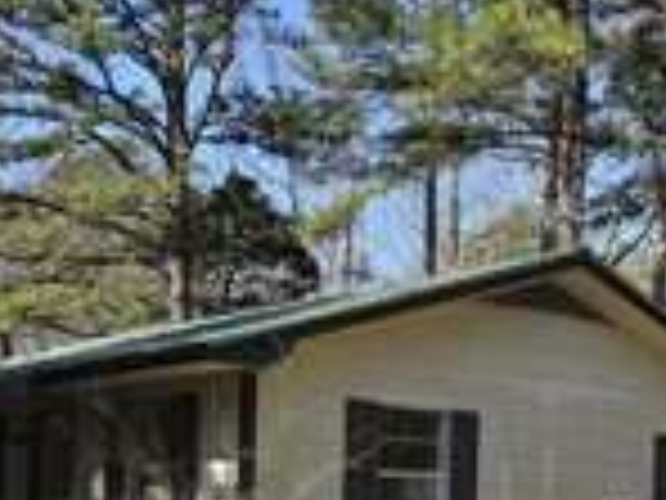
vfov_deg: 22.7
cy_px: 509
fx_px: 1193
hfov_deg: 31.0
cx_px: 423
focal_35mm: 62
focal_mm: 6.3
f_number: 1.7
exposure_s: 1/421
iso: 12
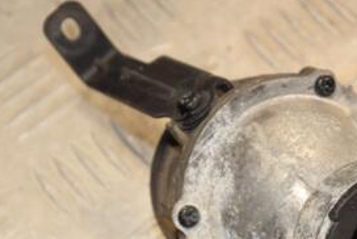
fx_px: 2164
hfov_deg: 9.4
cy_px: 201
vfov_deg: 6.3
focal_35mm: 218
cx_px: 252
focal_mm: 66
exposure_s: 1/200
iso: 800
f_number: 7.1
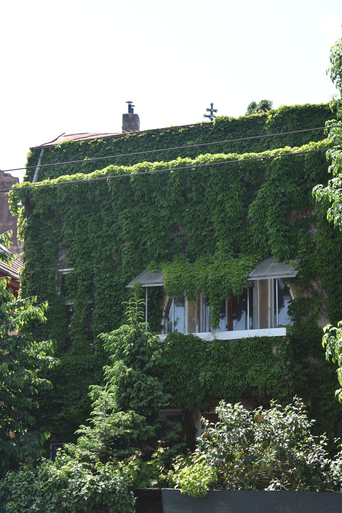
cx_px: 171
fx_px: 1175
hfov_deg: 16.6
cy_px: 256
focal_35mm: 82
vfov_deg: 24.6
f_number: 5.6
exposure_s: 1/200
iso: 110
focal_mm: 55
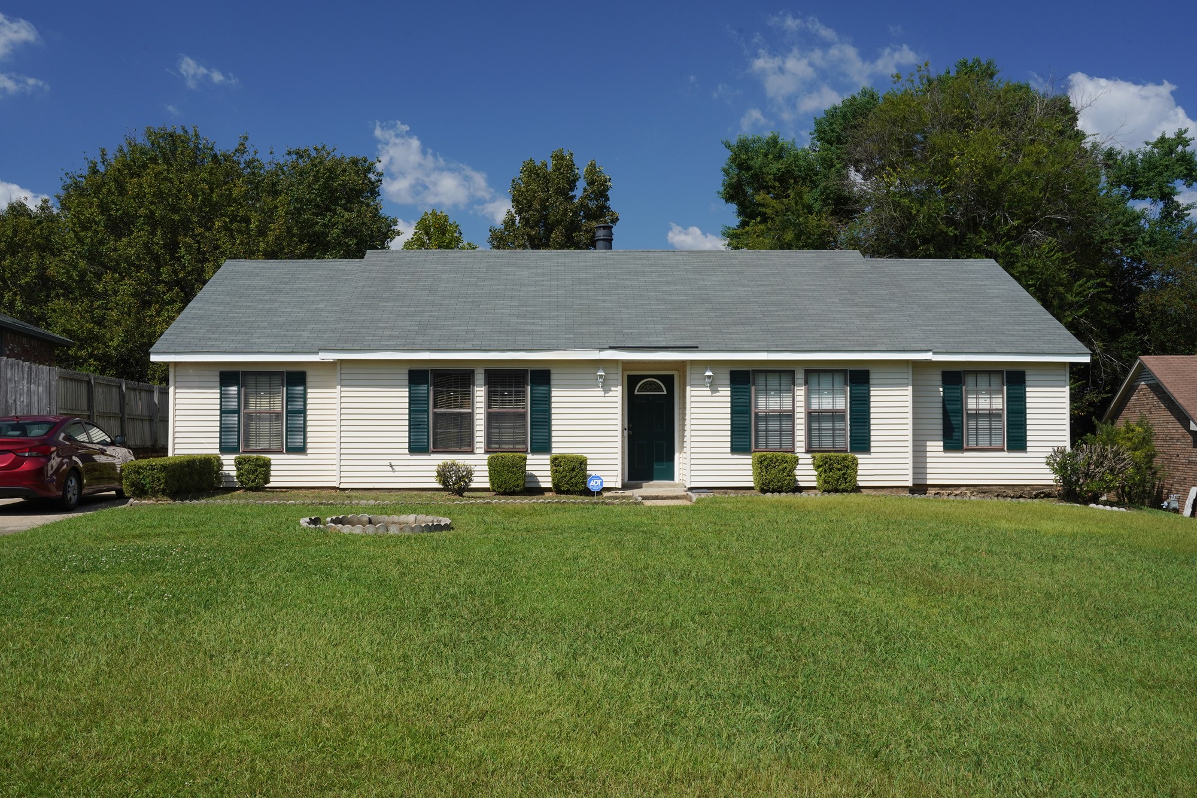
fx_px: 1164
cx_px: 598
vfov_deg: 37.9
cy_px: 399
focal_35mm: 35
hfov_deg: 54.4
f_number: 20
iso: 400
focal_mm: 35
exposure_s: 1/100
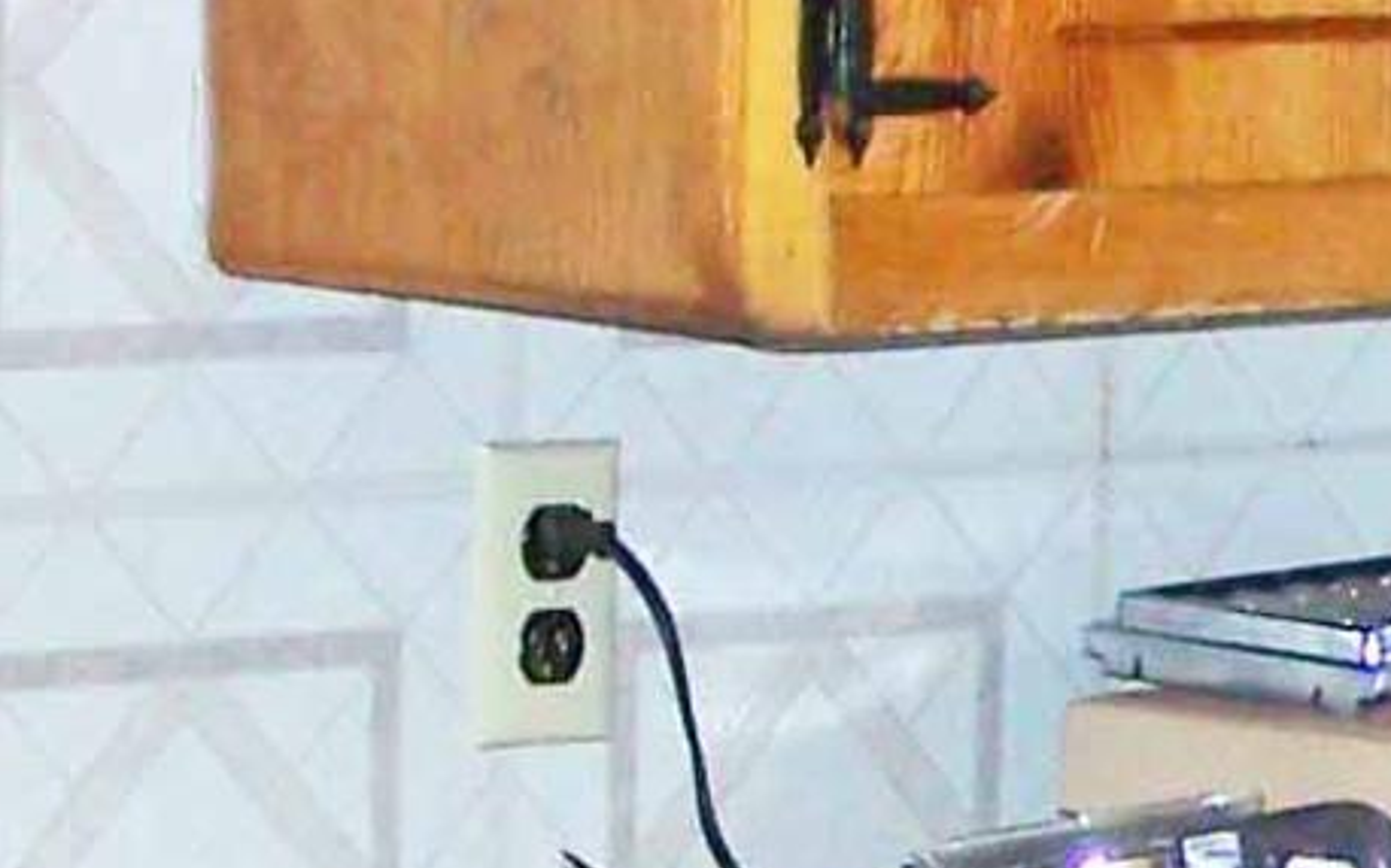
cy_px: 495
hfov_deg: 7.9
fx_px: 10006
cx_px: 1588
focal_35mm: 264
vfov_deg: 5.0
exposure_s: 1/60
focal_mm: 6.3
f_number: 2.8
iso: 80
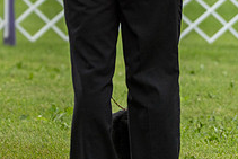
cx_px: -64
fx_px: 3414
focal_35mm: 516
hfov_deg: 4.0
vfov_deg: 2.7
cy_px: -3
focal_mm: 188
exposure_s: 1/1000
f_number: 4
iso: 320
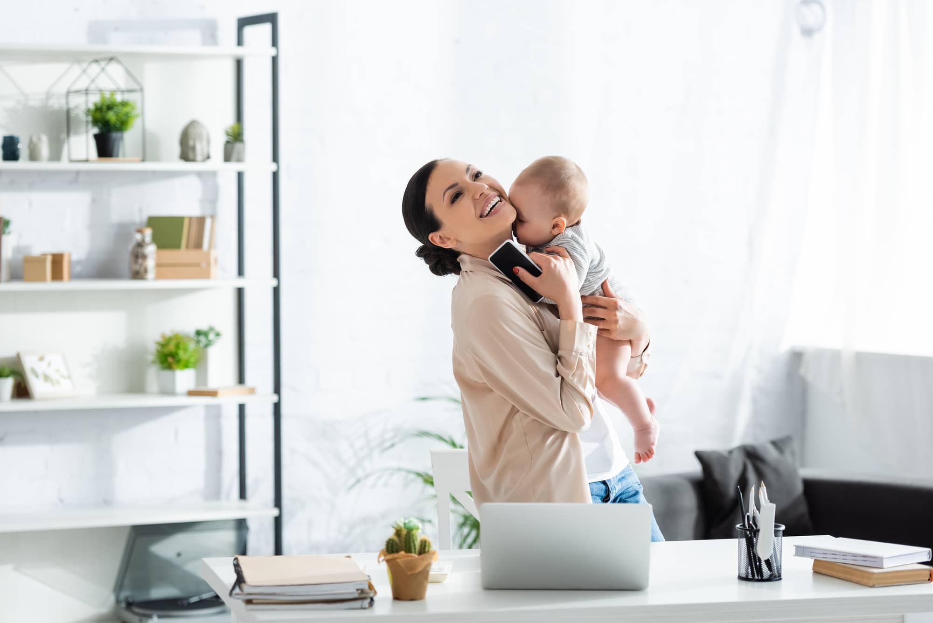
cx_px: 466
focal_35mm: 105
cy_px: 312
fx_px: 2722
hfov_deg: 19.4
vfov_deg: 13.1
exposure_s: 1/200
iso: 125
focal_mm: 105
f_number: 3.5
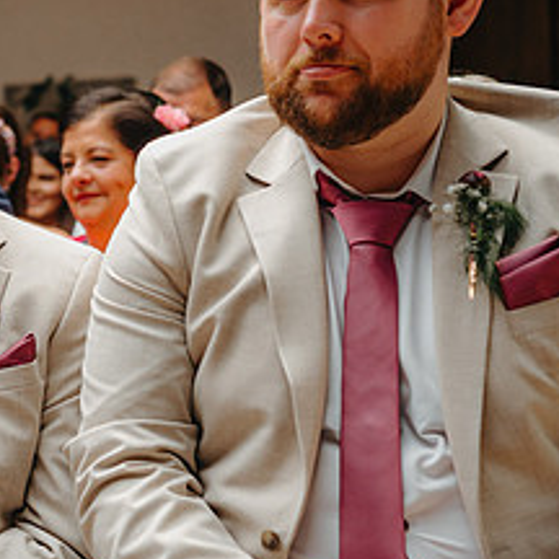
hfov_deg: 20.5
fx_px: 1462
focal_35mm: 80
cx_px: -80
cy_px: 247
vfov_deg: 21.6
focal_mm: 35
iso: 100
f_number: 2.5
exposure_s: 1/640
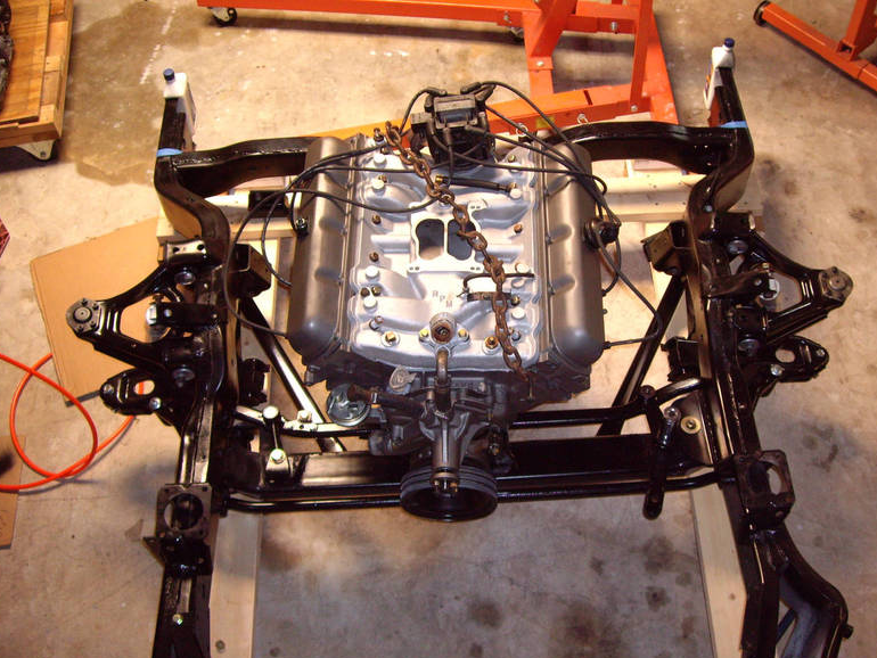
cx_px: 453
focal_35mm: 40
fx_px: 1014
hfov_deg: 46.8
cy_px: 319
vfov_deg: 36.0
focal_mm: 6.2
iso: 200
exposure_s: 1/60
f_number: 2.7
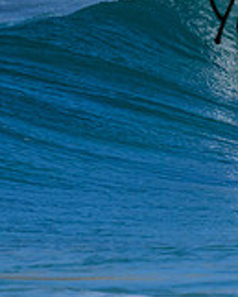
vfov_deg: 0.7
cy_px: -1
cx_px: 397
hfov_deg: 0.6
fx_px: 23759
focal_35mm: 2701
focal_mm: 800
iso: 900
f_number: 11
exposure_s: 1/2000
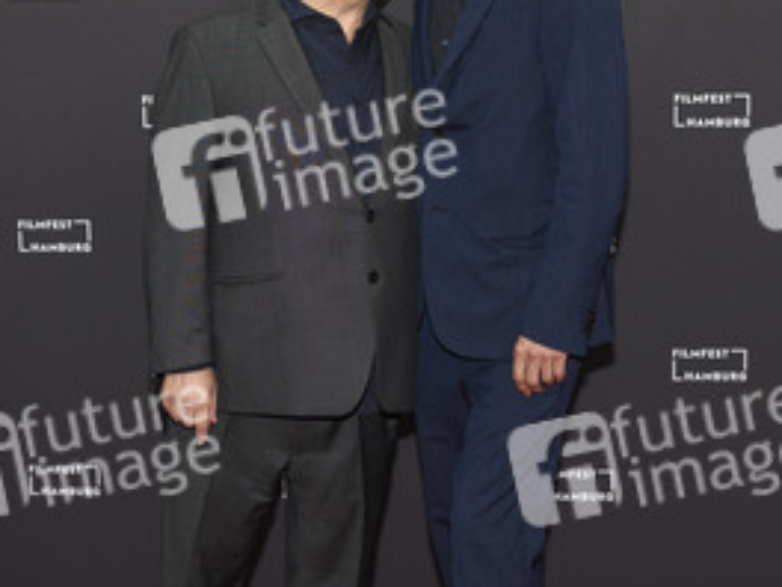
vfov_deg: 14.5
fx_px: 2304
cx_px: 391
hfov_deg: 19.3
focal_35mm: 102
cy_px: 308
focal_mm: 70
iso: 640
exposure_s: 1/400
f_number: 4
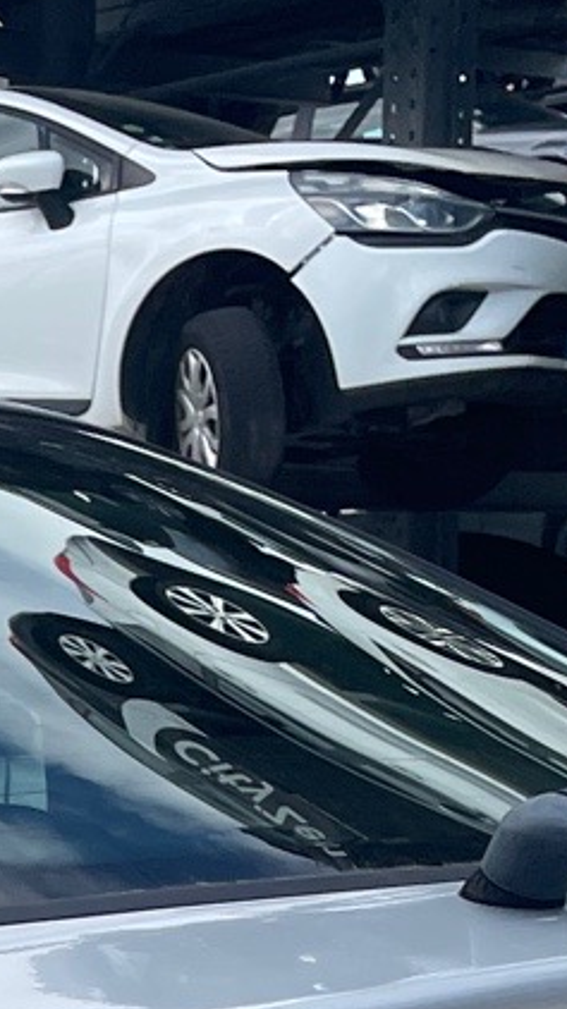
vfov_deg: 15.0
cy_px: 1667
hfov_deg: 8.6
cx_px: -739
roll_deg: +2.9
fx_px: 3452
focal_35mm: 129
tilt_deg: -13.7
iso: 32
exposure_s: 1/2020
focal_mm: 4.2
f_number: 1.6
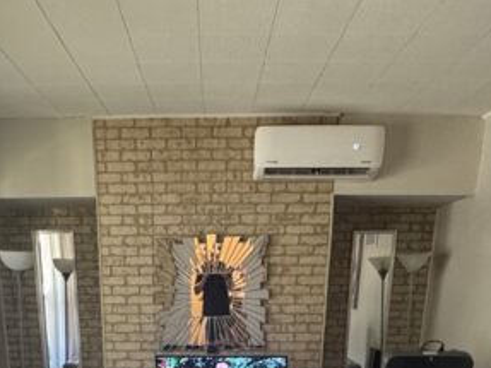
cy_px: 469
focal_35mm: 39
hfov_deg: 47.5
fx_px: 553
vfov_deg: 29.9
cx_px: 188
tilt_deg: -19.4
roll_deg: +0.3
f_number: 2.2
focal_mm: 2.22
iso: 640
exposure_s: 1/49
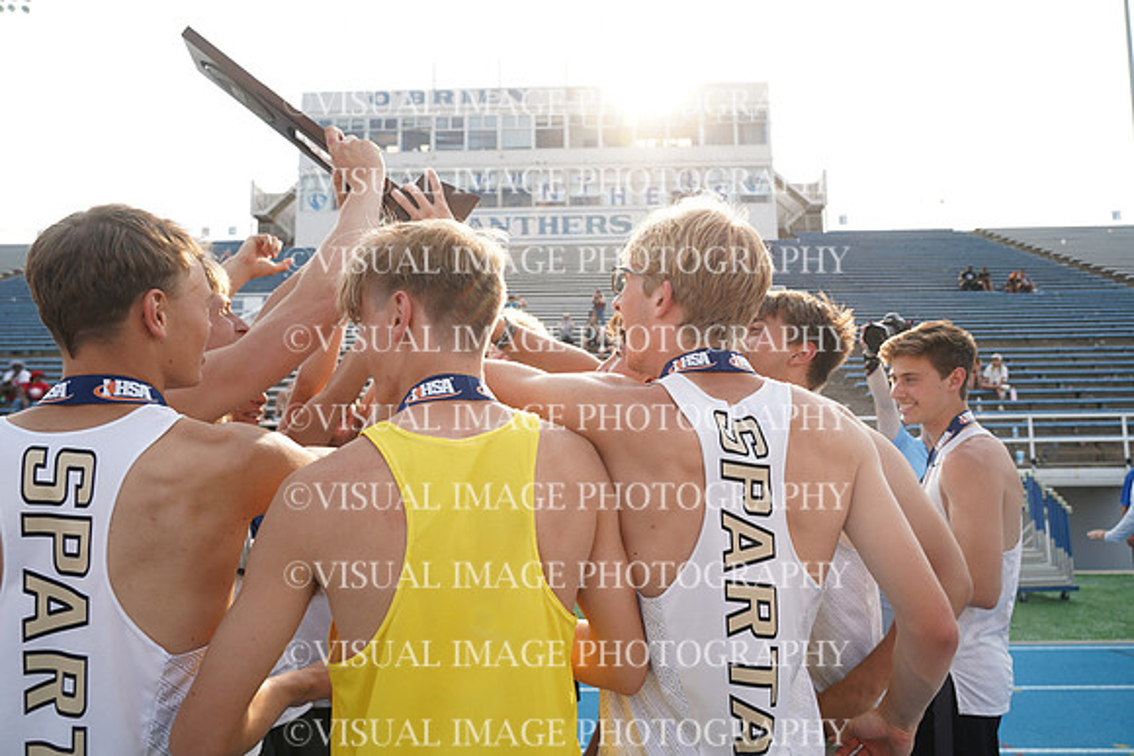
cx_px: 567
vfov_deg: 53.2
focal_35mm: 24
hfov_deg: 73.7
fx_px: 756
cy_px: 378
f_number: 5
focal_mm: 24
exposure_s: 1/200
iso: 100
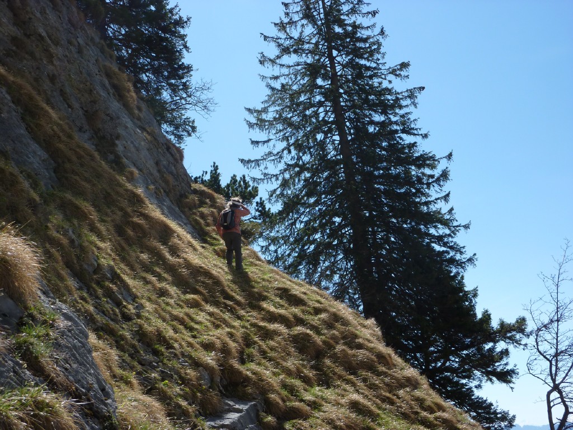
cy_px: 215
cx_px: 286
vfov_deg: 30.3
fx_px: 795
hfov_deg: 39.7
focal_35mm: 48
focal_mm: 7.9
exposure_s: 1/500
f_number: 4.5
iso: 80
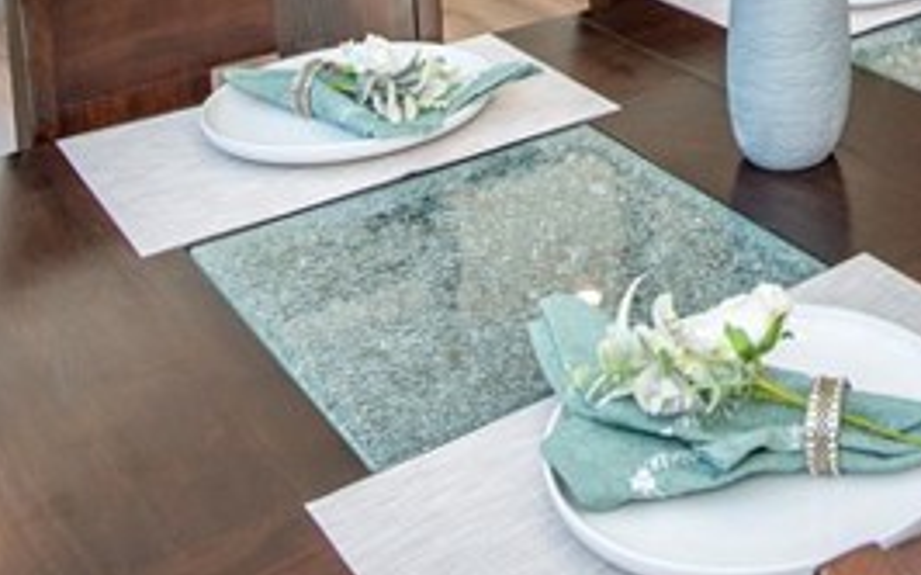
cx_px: 921
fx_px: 1380
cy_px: -452
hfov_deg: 33.7
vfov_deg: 18.5
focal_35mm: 55
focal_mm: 14
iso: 560
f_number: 5.6
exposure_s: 1/125
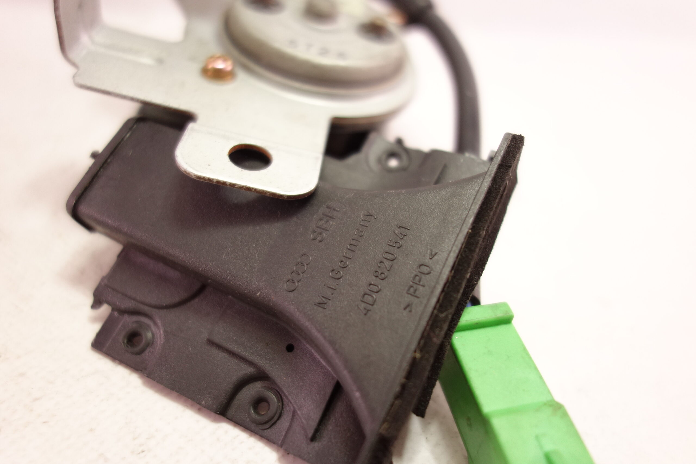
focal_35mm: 29
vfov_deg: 45.0
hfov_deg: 63.7
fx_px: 561
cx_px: 348
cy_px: 232
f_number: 2
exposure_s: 1/30
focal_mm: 10.63
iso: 320
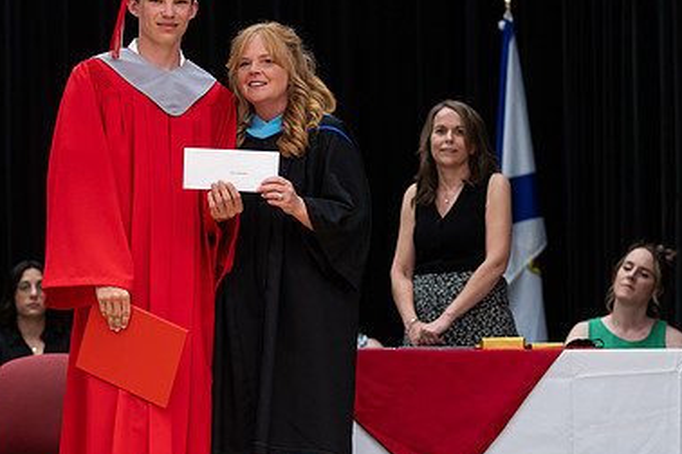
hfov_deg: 12.1
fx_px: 3220
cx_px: 221
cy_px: 346
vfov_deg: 8.1
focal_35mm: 170
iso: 1000
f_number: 2.8
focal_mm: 85
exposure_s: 1/200
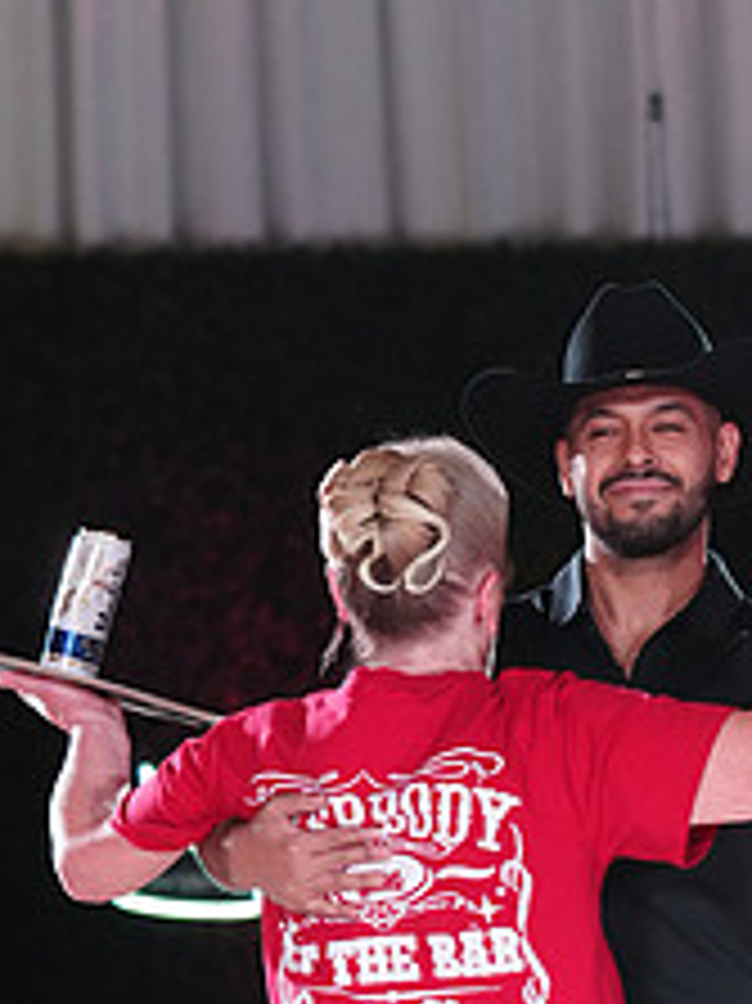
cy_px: 1175
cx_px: 867
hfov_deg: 4.6
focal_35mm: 325
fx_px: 9423
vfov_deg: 6.1
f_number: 4
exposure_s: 1/400
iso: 3200
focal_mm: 130
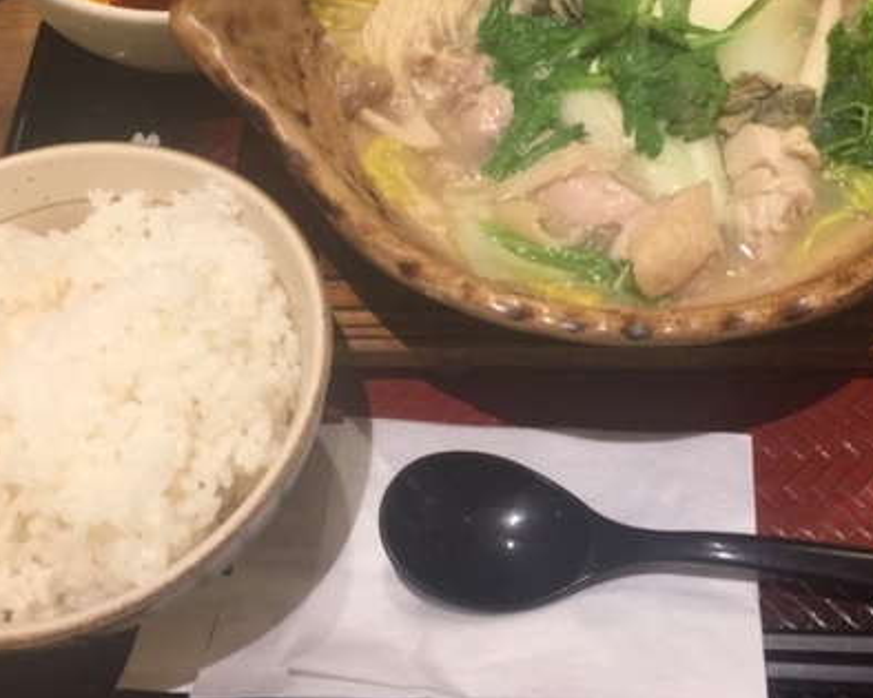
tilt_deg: -54.1
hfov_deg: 39.6
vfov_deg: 32.3
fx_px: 1188
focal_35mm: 46
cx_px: 620
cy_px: 206
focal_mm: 4.15
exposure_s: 1/30
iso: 50
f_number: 2.2
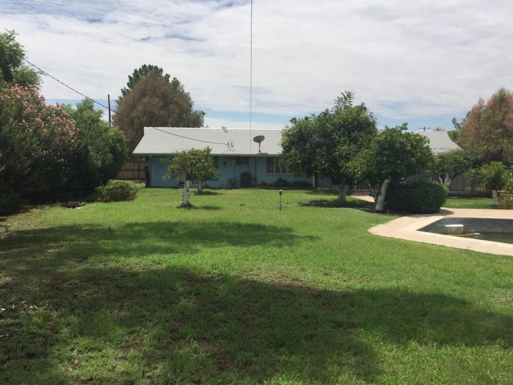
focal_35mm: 34
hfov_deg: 53.7
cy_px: 196
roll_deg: -2.3
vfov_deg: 41.8
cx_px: 216
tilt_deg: -4.1
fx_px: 504
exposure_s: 1/4950
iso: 32
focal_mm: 4.15
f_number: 2.2
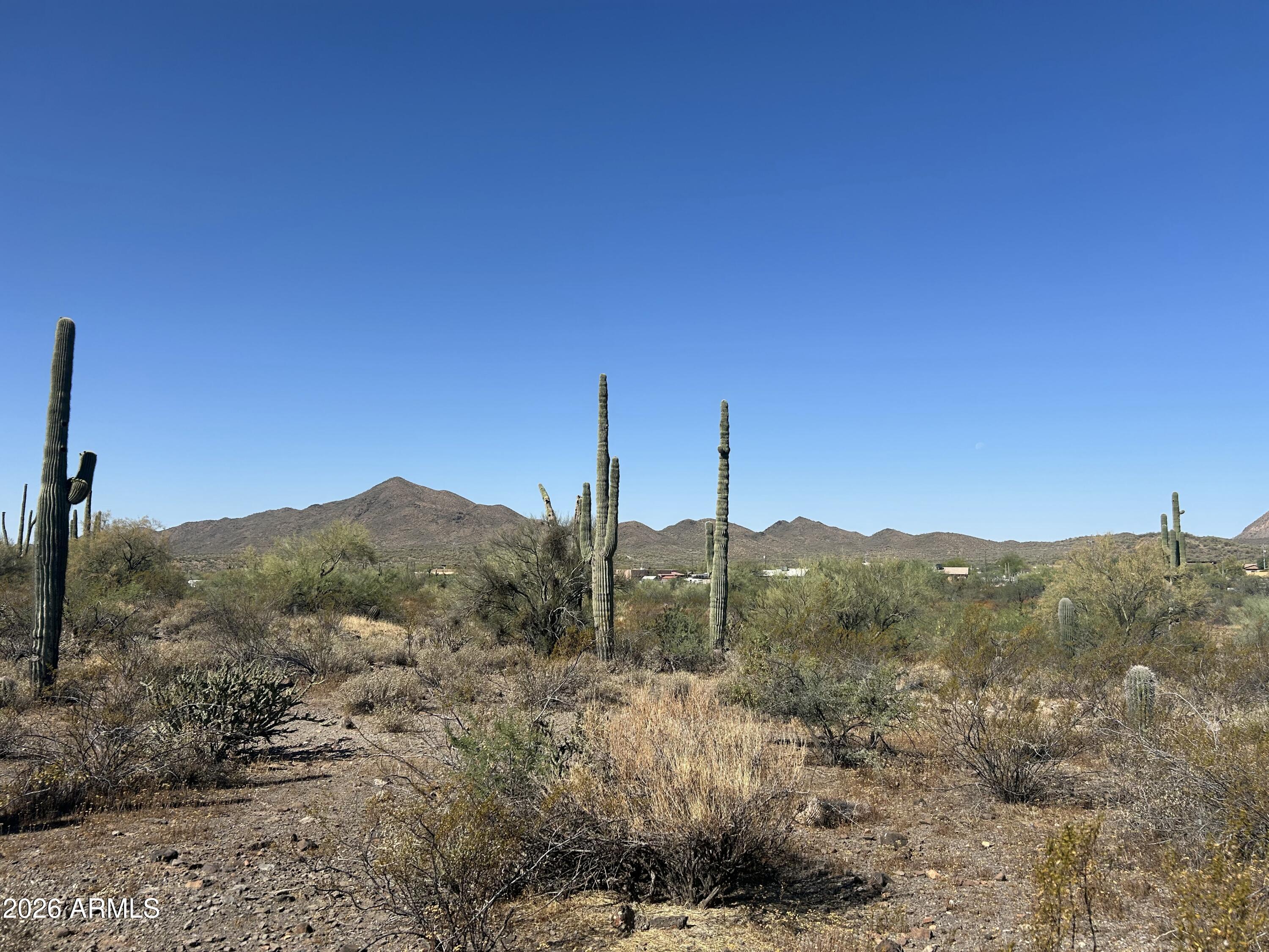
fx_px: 953
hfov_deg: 67.3
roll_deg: -0.1
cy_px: 476
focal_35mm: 26
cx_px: 634
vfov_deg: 53.1
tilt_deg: +5.5
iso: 50
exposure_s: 1/4630
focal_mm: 5.7
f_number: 1.5
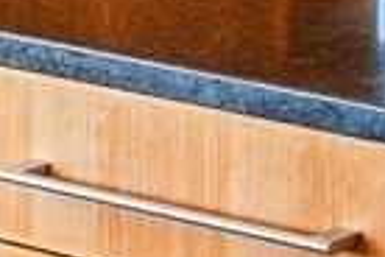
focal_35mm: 222
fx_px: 2374
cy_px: -496
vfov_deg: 5.8
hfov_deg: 8.9
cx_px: 667
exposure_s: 1/40
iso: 200
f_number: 5.6
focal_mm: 30
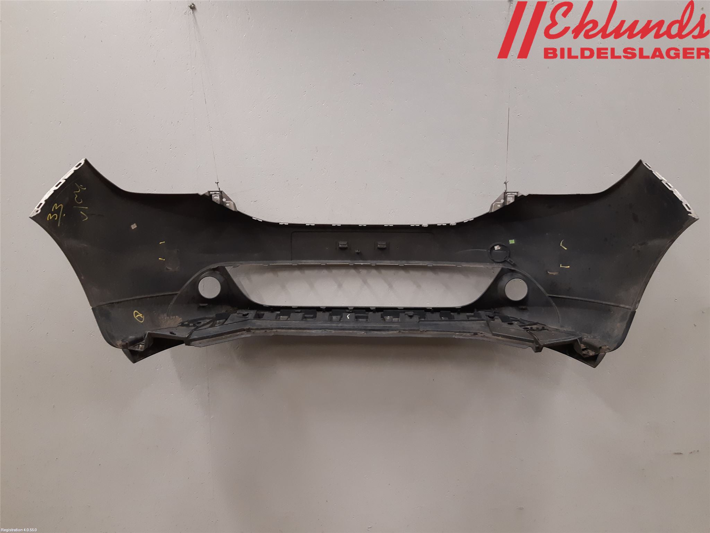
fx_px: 533
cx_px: 355
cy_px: 266
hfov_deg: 67.3
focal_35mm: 26
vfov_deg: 53.1
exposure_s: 1/50
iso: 200
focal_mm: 3.93
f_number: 1.7
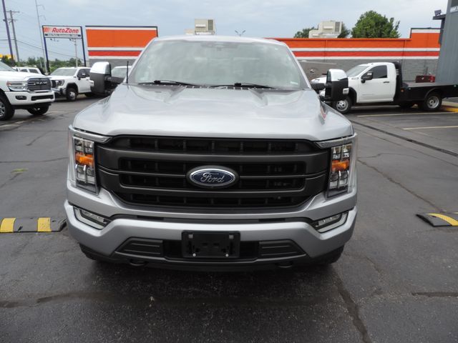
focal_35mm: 24
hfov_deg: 71.6
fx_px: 318
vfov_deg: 56.8
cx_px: 229
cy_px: 172
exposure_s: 1/160
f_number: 3
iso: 80
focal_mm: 4.3
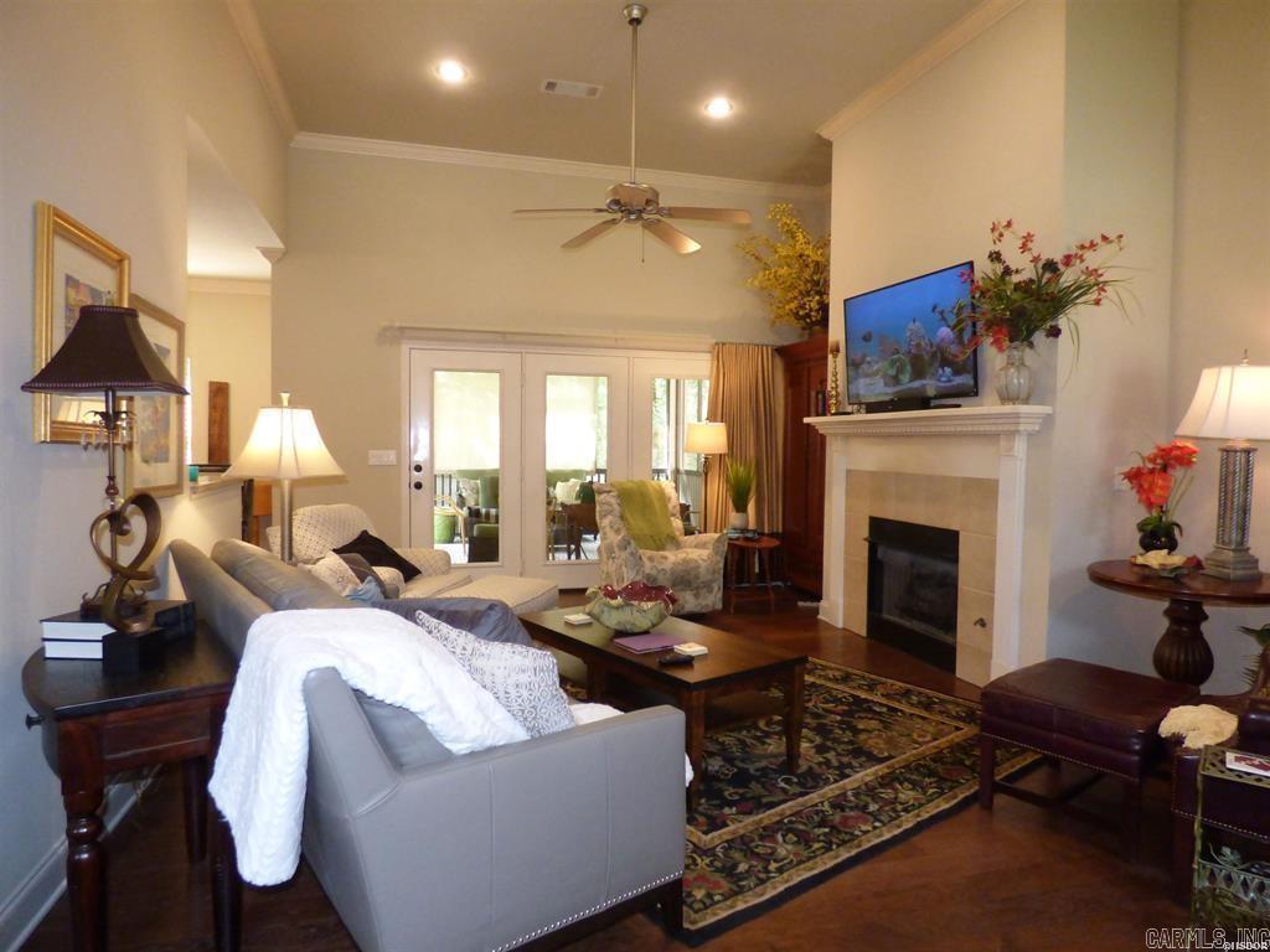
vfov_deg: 66.0
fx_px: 734
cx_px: 635
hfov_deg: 81.7
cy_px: 476
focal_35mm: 20
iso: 640
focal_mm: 3.58
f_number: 2.8
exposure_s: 1/60
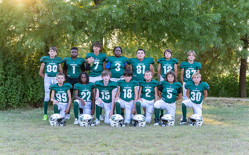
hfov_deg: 26.8
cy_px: 76
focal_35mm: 77
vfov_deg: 16.9
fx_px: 523
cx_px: 124
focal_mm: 75
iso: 640
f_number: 4
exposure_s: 1/320
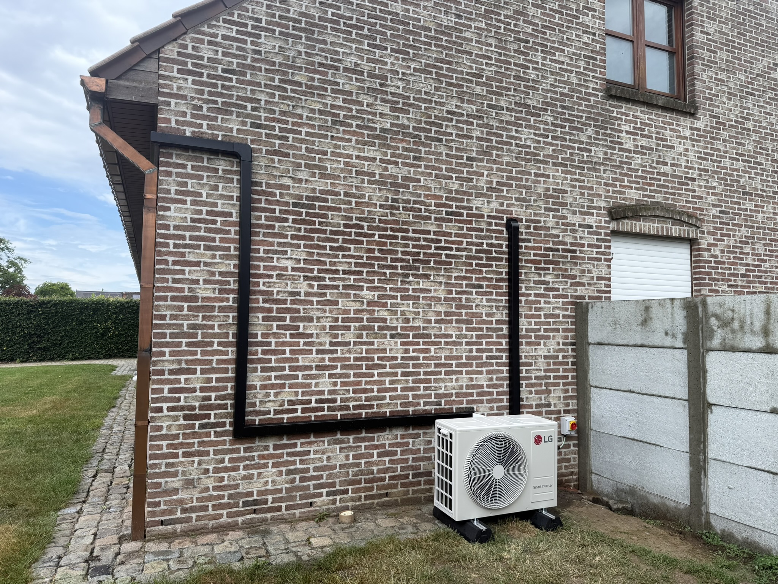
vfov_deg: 56.8
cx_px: 389
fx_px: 539
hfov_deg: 71.6
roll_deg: +0.3
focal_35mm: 24
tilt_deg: +4.3
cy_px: 292
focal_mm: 6.76
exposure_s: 1/2110
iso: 100
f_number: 1.78
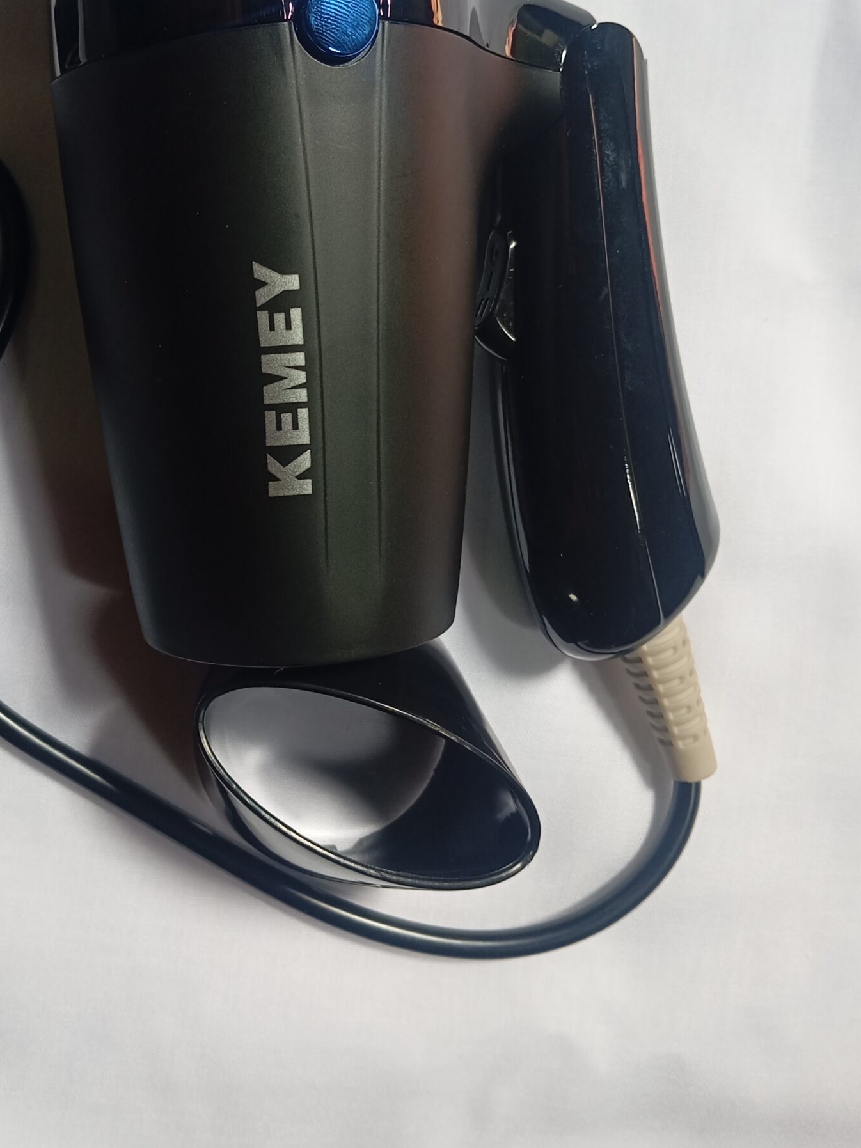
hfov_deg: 35.4
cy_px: 427
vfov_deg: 46.4
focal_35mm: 40
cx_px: 251
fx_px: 1327
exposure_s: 1/100
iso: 506
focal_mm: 4.22
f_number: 1.8
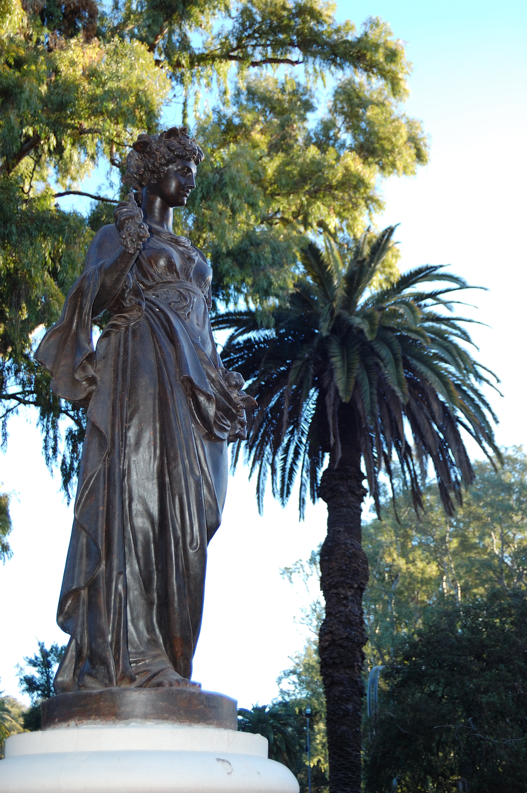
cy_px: 396
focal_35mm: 51
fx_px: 1122
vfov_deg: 38.9
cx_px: 264
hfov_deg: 26.4
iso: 200
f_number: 5
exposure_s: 1/100
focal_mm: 34
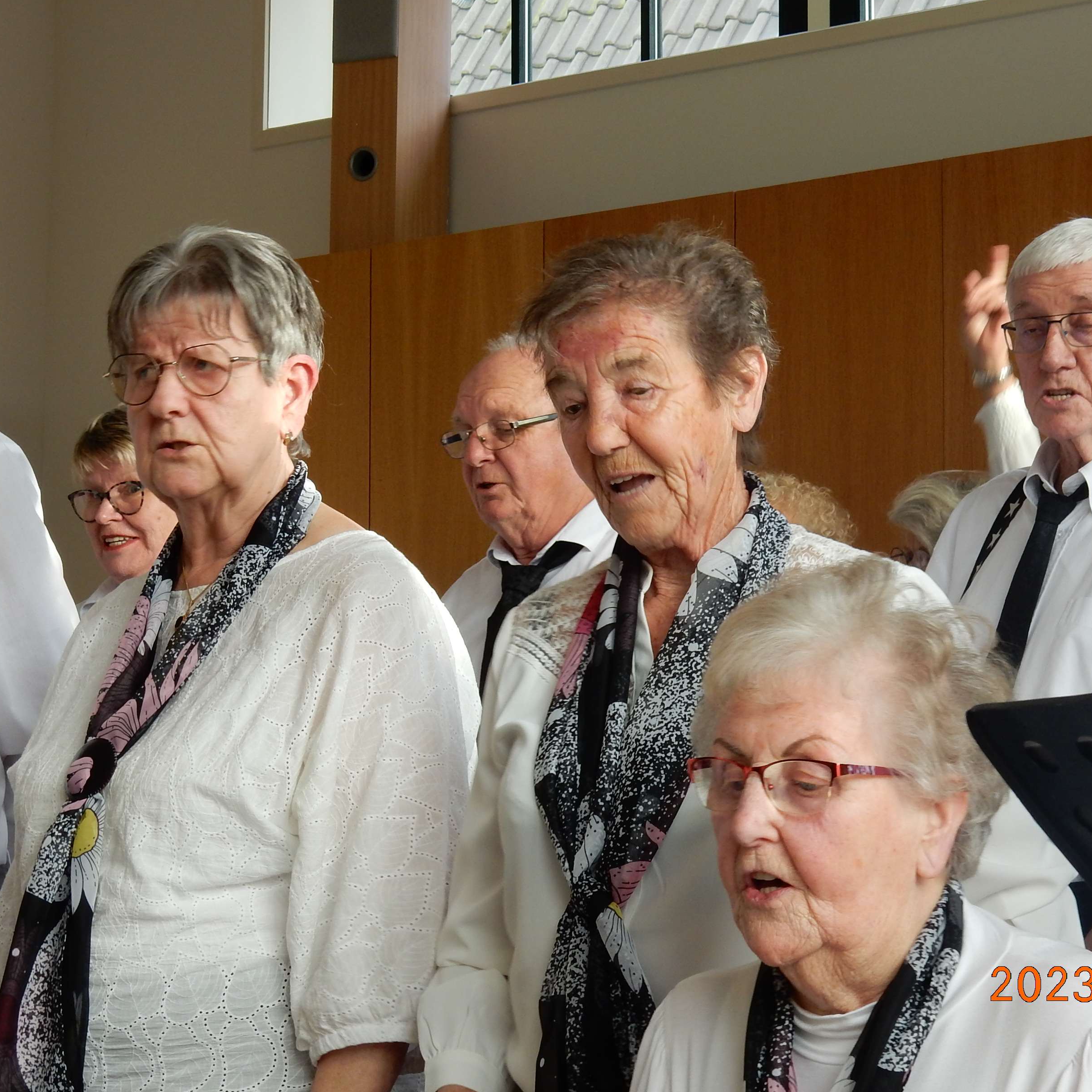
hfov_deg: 17.4
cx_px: 594
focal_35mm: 100
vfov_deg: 17.4
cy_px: 548
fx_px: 3569
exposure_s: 1/30
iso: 180
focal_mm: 14.9
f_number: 5
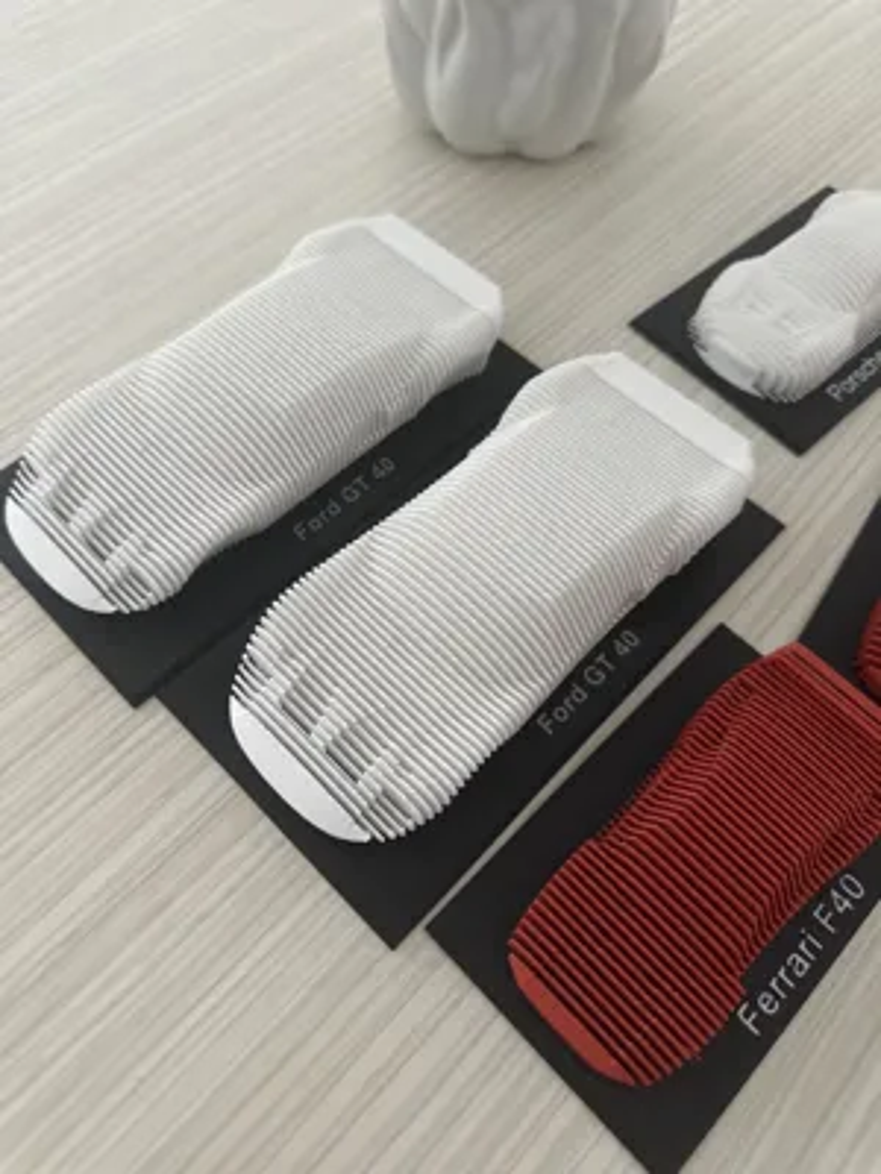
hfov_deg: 56.8
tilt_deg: -60.9
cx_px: 440
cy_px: 587
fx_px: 814
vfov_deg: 71.6
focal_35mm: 24
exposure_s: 1/60
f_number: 1.78
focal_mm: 6.86
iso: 400
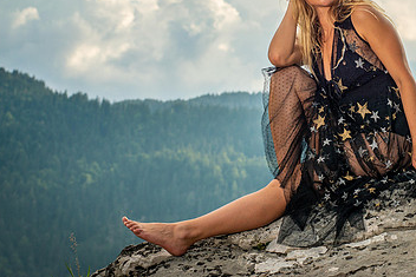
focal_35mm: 132
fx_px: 1526
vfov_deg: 10.4
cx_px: 297
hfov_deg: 15.5
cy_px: 60
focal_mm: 80
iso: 200
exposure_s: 1/800
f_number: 9
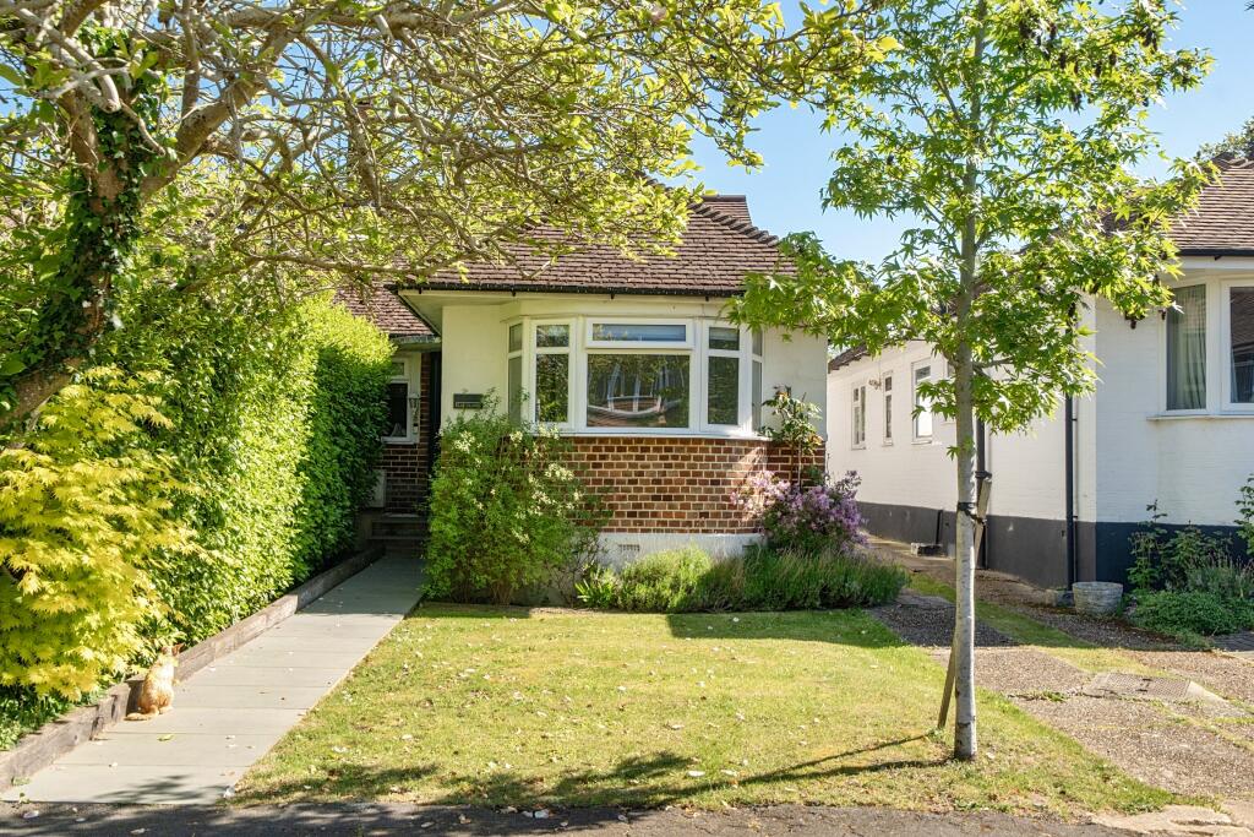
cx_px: 627
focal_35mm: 36
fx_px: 1254
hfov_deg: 53.1
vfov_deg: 36.9
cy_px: 418
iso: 400
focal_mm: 24
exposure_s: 1/250
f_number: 8
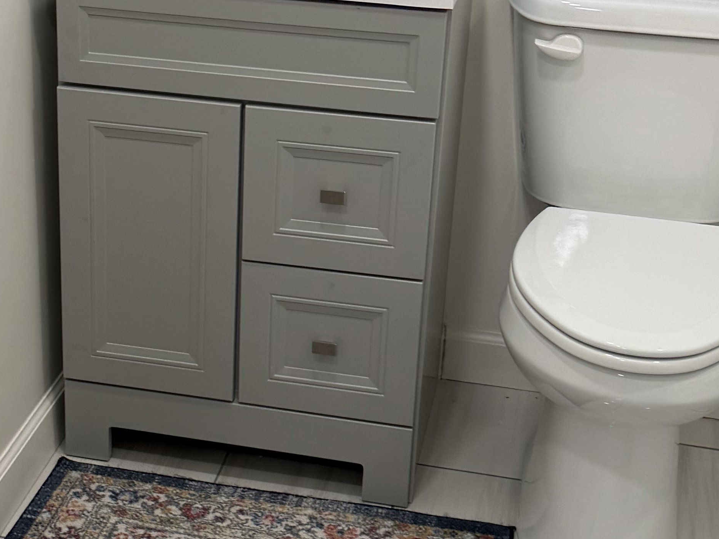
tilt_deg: -23.0
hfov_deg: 26.5
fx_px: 1516
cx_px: 246
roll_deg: +0.6
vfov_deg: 20.2
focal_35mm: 73
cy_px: 235
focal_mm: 6.76
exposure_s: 1/121
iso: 80
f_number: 1.78
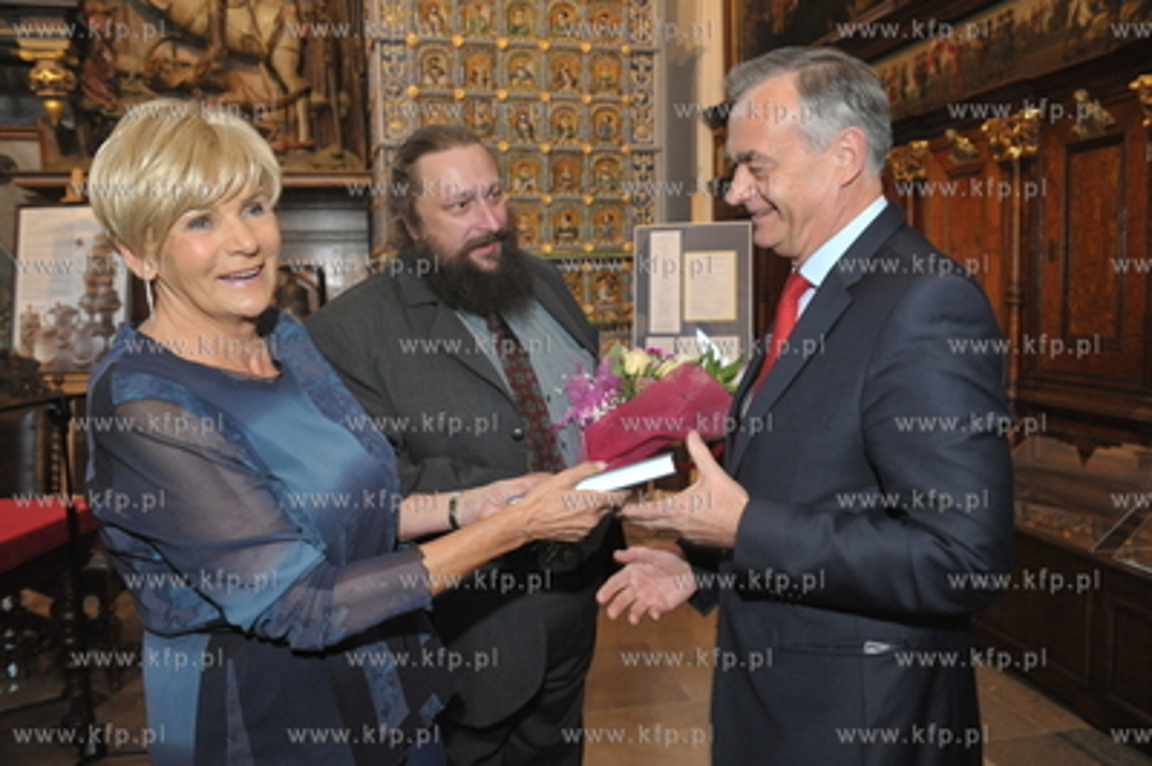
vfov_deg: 42.3
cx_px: 576
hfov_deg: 60.3
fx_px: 991
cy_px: 383
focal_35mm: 31
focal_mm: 31
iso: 2500
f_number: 5.6
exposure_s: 1/50
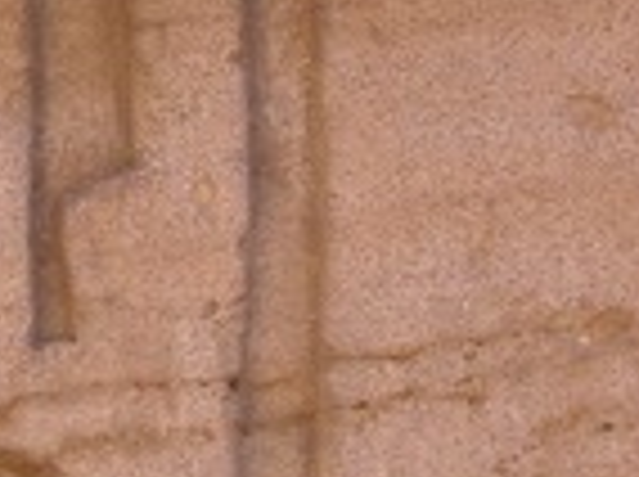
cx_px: -220
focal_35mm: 410
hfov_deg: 4.8
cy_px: 616
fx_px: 7556
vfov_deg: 3.6
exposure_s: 1/160
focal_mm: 20.5
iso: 100
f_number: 4.6
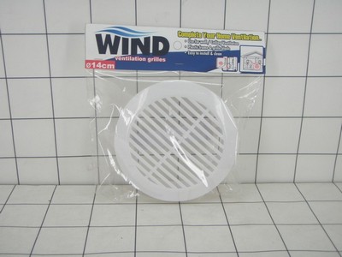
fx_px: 504
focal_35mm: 51
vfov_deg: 28.6
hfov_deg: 37.5
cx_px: 171
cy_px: 128
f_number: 4
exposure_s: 1/40
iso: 100
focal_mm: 9.13
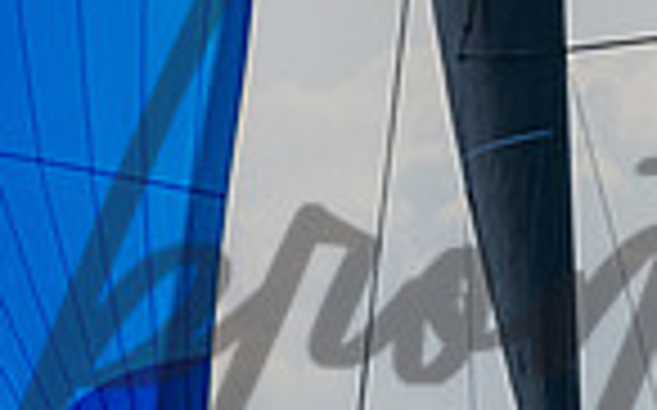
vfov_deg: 0.8
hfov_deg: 1.3
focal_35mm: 1682
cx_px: 533
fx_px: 30094
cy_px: 511
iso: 320
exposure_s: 1/8000
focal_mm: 320
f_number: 6.3
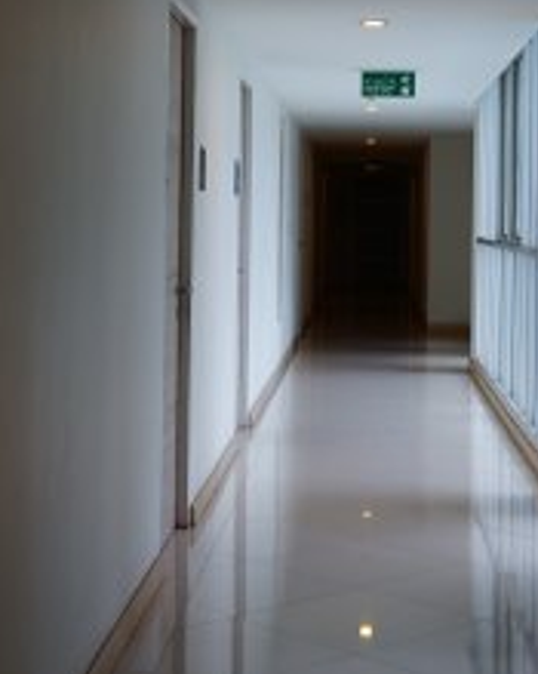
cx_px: 347
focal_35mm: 76
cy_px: 185
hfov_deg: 20.1
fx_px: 1514
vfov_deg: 24.8
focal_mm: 29
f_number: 4
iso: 640
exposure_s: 1/60
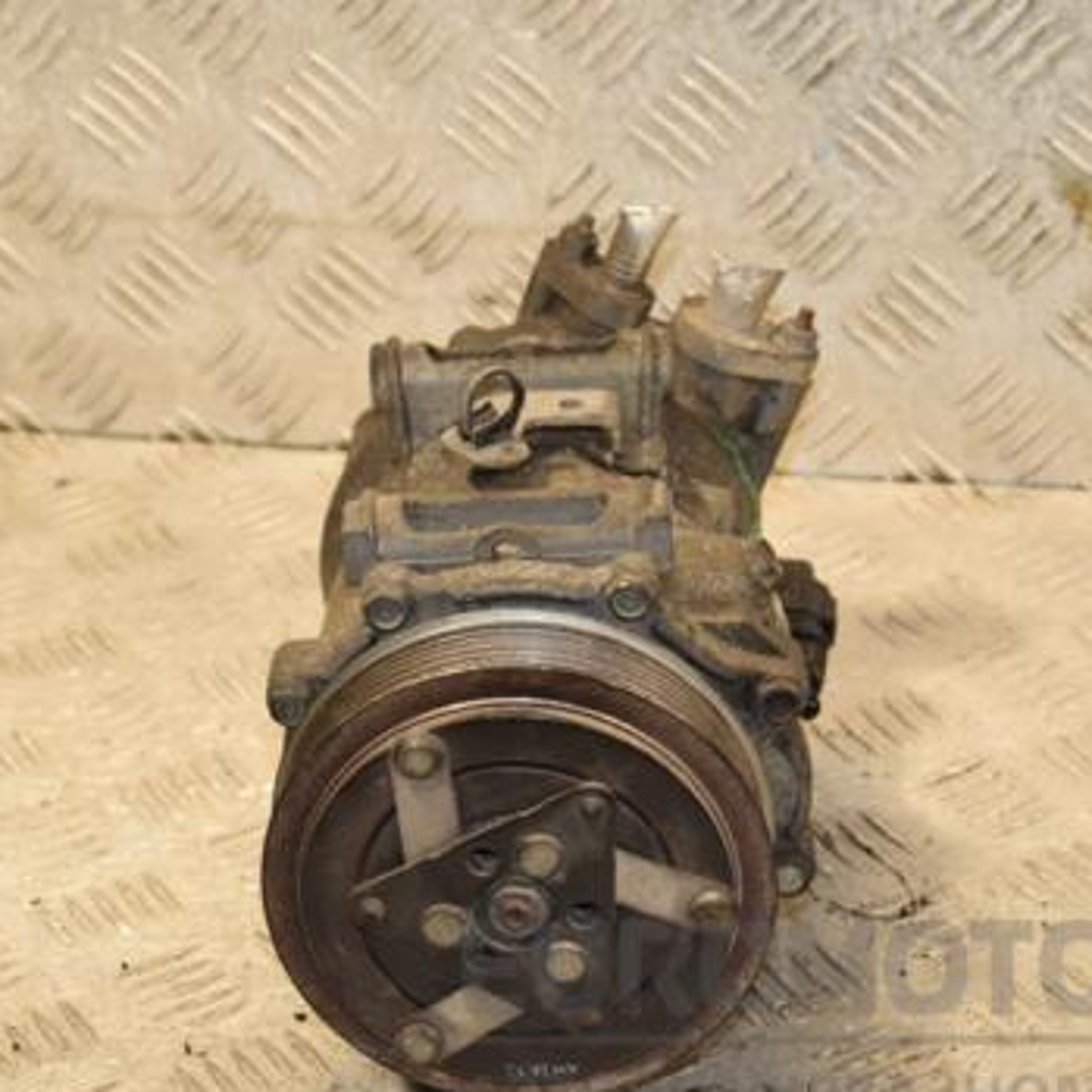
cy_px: 551
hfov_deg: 15.3
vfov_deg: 15.3
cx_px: 404
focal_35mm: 114
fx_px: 4069
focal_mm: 52
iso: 800
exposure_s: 1/200
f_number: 6.3
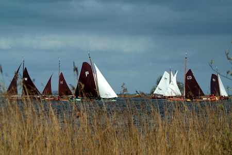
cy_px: 78
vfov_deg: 9.6
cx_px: 116
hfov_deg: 14.3
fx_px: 922
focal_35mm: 143
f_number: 5.6
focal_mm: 95
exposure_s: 1/1500
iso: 200
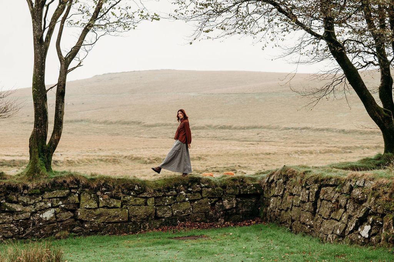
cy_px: 131
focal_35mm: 91
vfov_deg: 15.1
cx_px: 197
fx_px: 992
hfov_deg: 22.5
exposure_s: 1/250
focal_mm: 89
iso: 100
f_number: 4
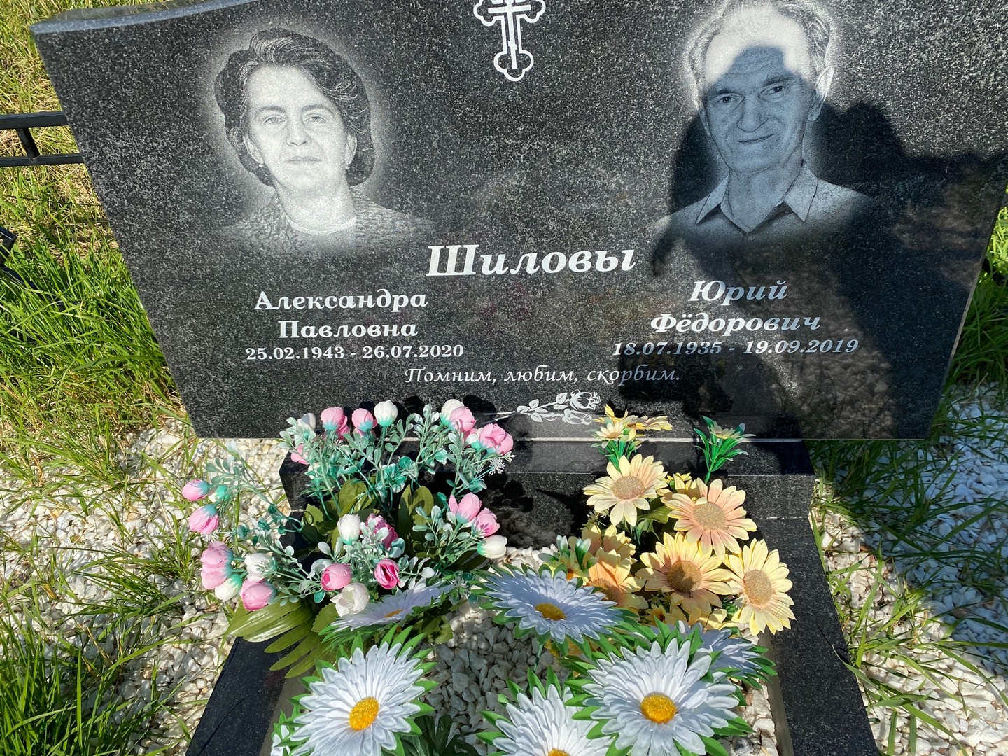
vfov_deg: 53.1
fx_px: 757
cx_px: 504
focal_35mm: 26
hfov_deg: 67.3
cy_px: 378
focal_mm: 4.25
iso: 32
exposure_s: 1/3125
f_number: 1.8
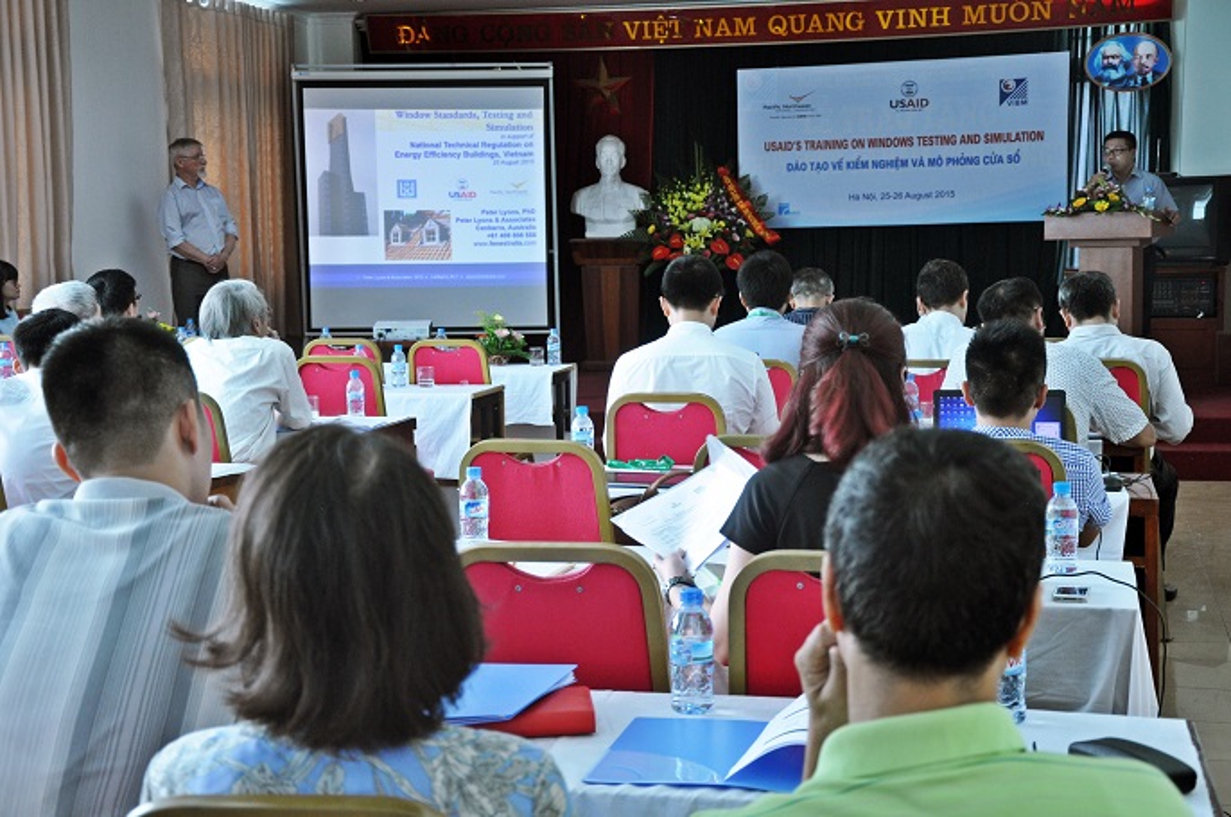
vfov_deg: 23.7
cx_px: 616
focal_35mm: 57
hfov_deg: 35.1
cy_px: 408
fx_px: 1946
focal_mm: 38
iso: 640
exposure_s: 1/60
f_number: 4.5
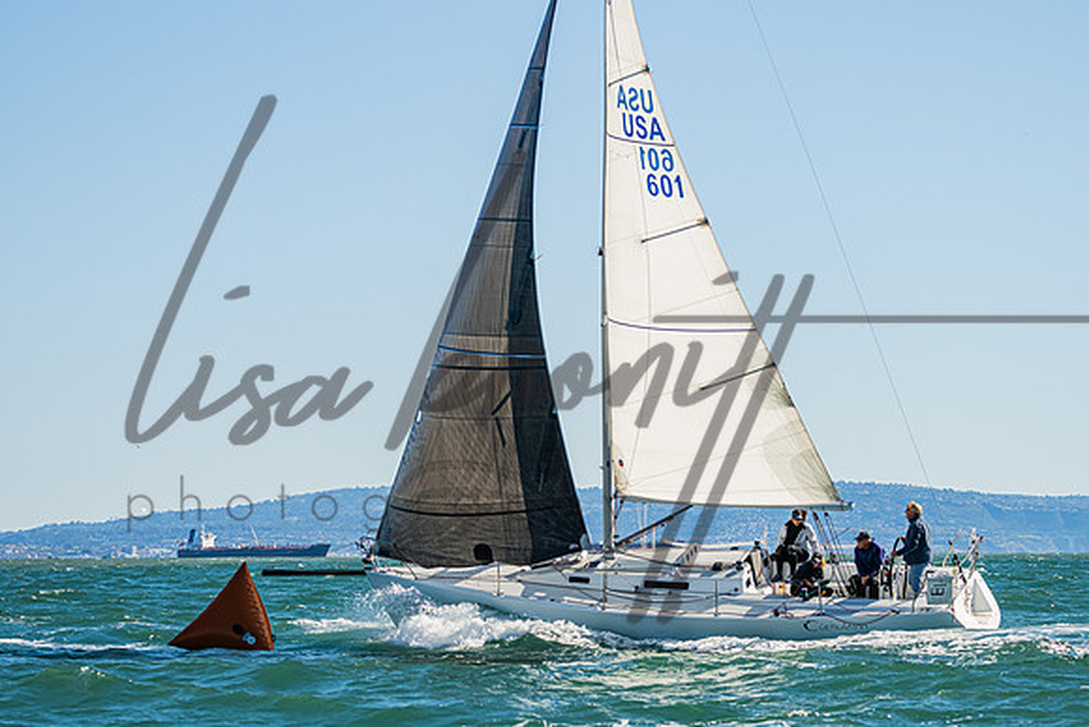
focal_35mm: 133
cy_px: 334
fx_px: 4030
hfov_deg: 15.4
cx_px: 586
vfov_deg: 10.3
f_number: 5.6
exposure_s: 1/2500
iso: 400
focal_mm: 100
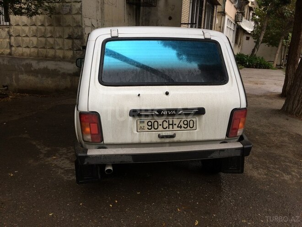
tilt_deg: -15.2
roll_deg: -1.9
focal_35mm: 29
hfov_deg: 61.7
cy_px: 114
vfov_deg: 48.2
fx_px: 253
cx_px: 151
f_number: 2.2
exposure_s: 1/100
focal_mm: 4.15
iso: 50
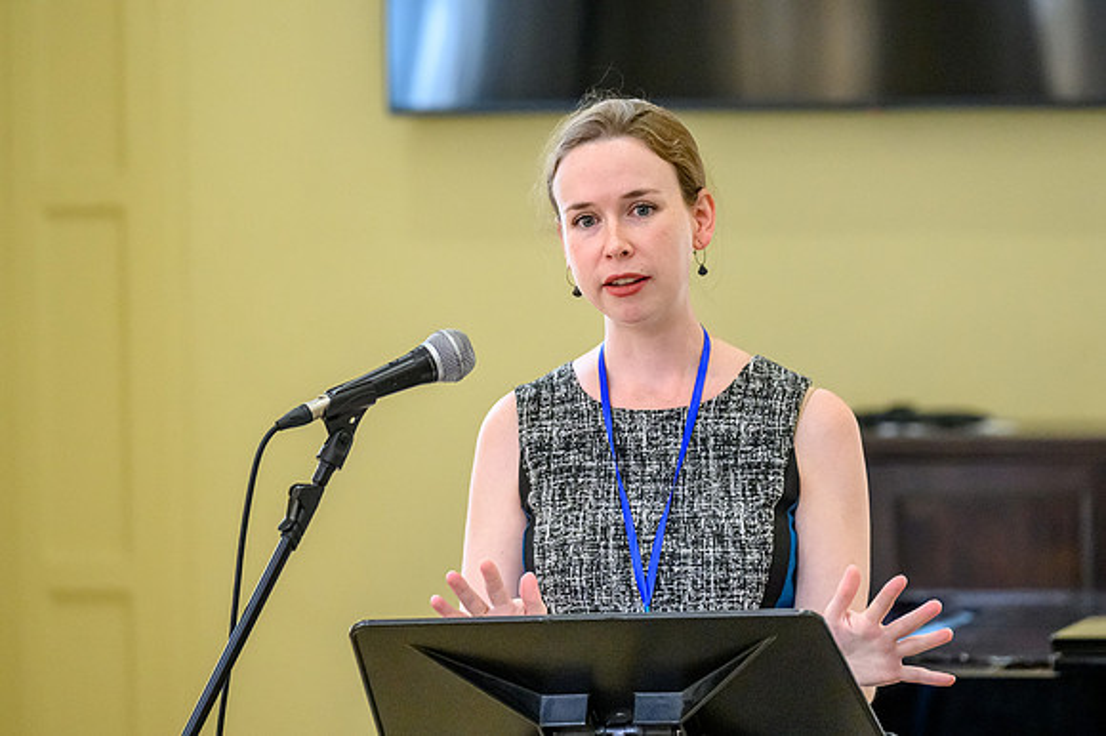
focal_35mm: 201
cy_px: 368
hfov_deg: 10.2
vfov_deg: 6.8
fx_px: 6182
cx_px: 553
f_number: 2.8
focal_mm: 133
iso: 4500
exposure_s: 1/640
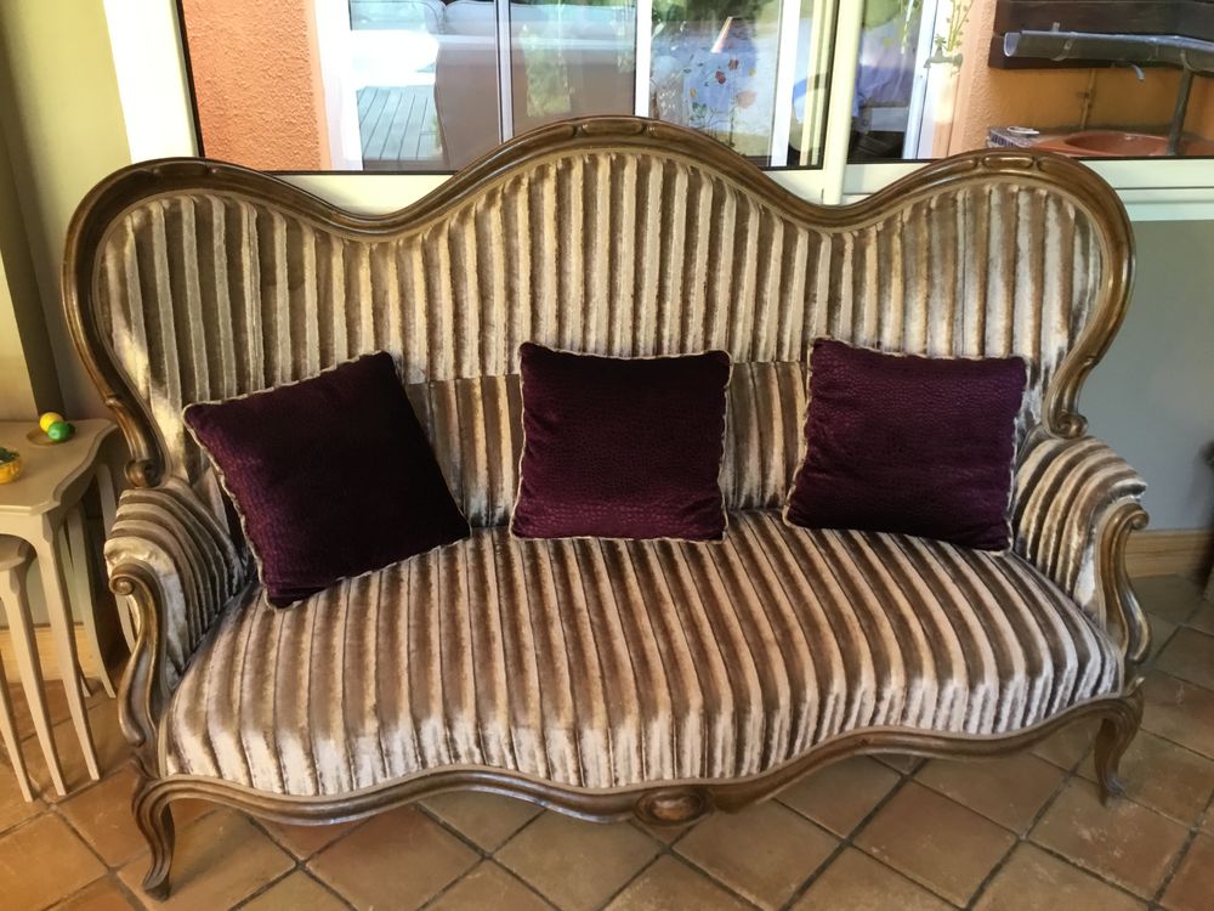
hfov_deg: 58.4
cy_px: 456
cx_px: 607
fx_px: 1087
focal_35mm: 31
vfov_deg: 45.4
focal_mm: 3.3
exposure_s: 1/33
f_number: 2.4
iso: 125
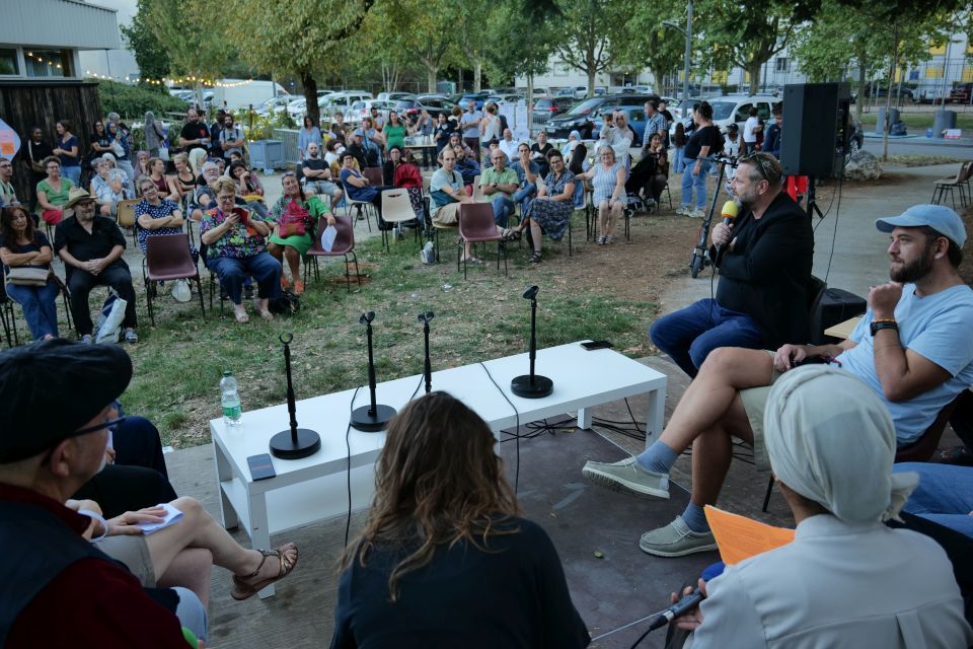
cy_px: 324
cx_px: 486
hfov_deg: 63.7
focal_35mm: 29
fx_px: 784
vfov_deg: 45.0
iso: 320
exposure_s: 1/60
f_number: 4.5
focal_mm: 29
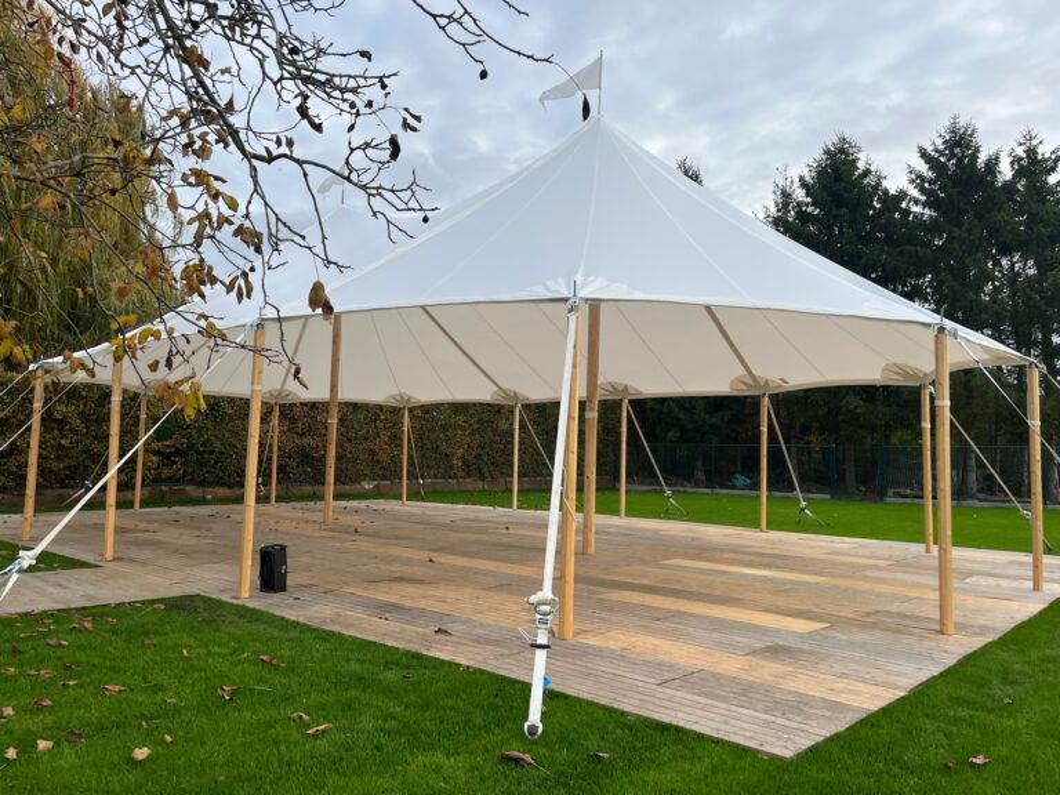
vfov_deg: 53.1
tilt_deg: +3.7
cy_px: 398
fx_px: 796
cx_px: 530
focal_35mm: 26
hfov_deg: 67.3
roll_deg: -0.9
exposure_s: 1/1086
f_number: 1.6
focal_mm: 5.1
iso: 50
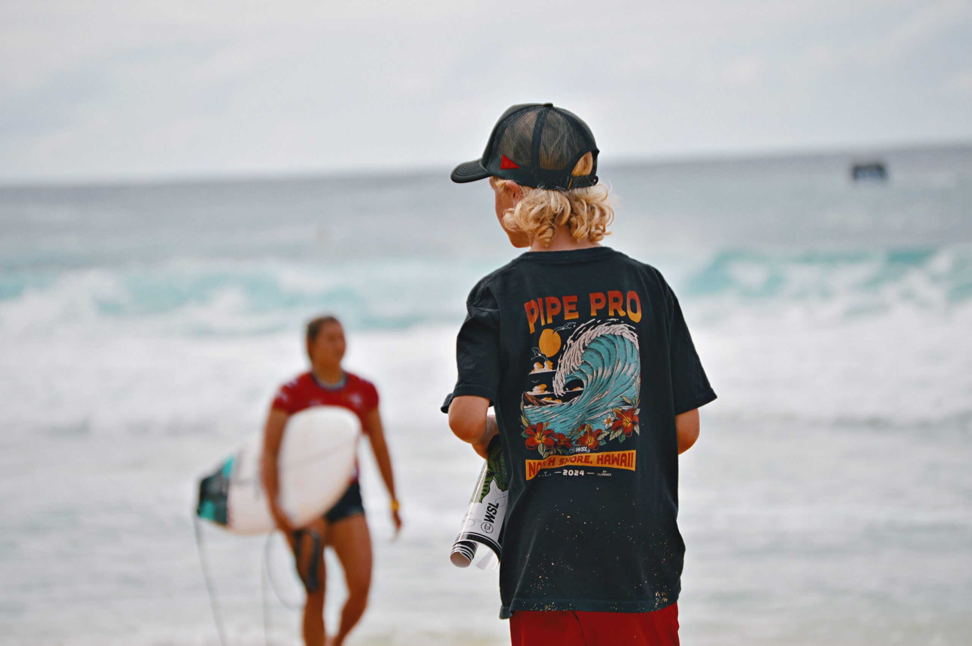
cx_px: 486
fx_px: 5260
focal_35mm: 195
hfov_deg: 10.6
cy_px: 323
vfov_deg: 7.0
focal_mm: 130
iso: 100
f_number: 5
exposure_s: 1/800
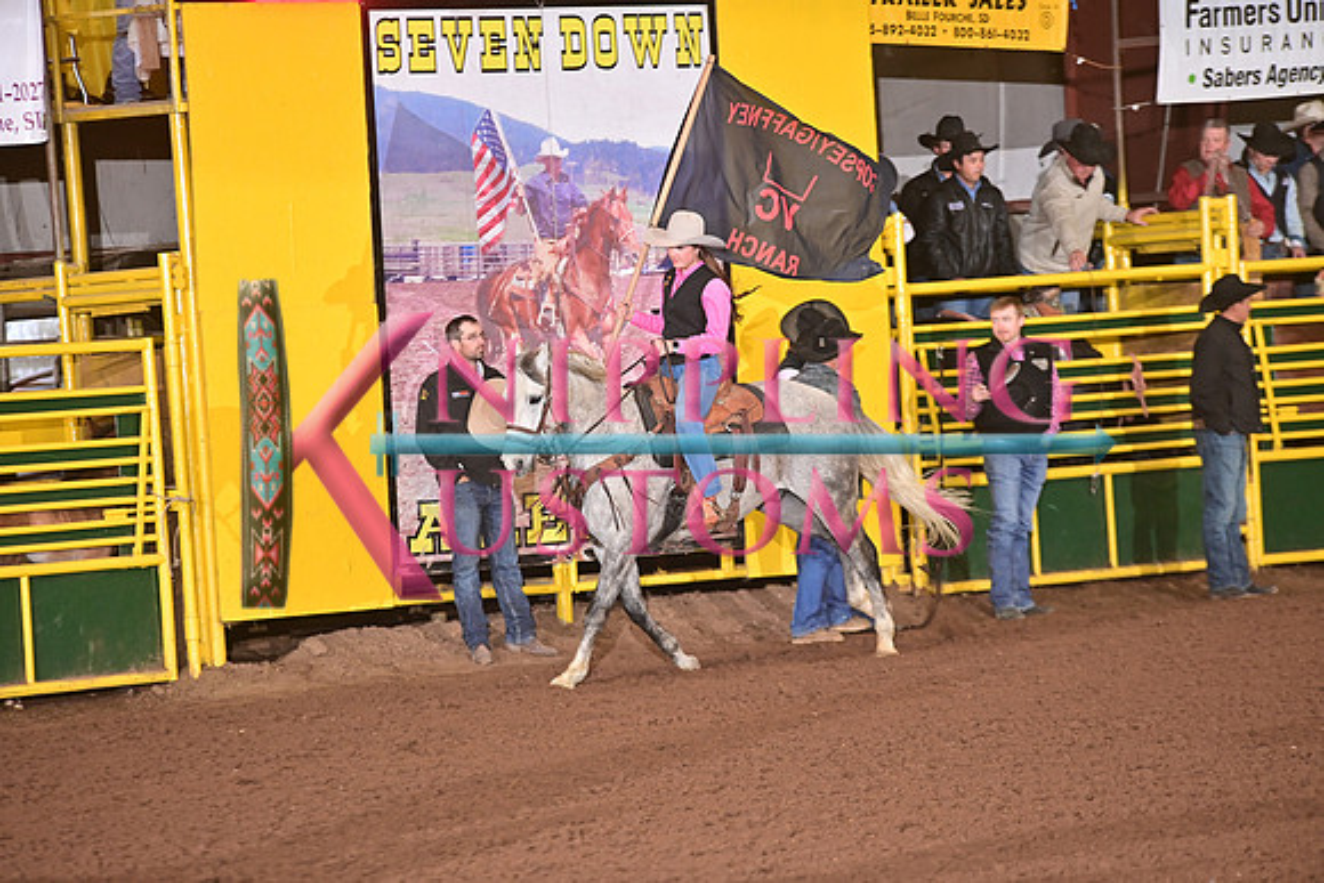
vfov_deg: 6.9
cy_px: 442
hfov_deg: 10.3
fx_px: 7357
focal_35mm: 200
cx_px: 662
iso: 1600
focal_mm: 200
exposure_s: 1/250
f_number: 3.2
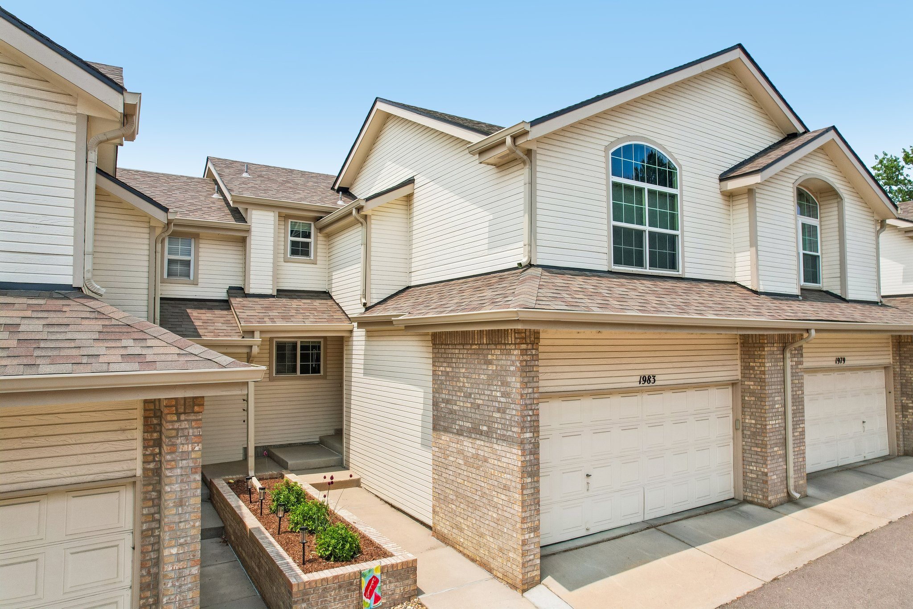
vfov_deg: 57.2
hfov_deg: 78.6
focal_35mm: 22
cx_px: 456
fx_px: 558
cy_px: 304
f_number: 2.8
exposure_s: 1/400
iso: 120
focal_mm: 8.4
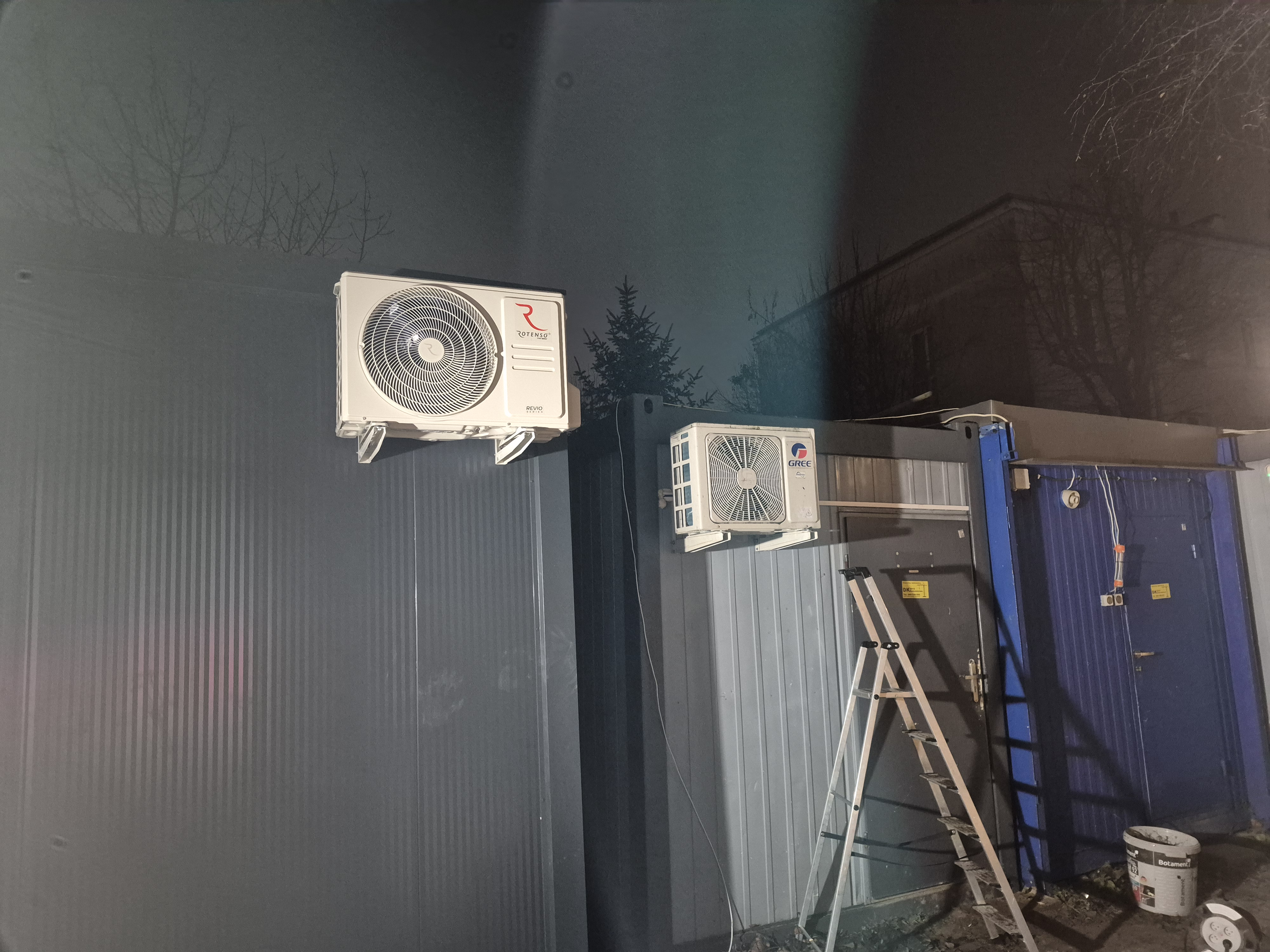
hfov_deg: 73.9
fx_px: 844
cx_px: 635
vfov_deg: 58.9
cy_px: 476
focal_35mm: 23
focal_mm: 5.4
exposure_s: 1/50
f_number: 1.8
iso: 1250
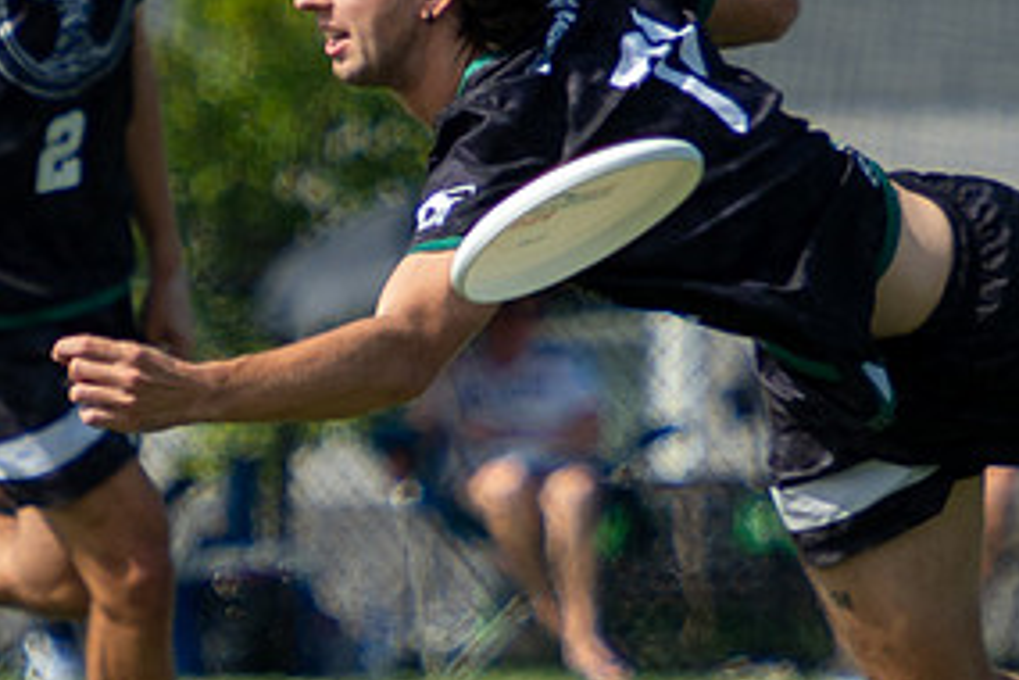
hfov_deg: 1.4
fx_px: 41125
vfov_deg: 0.9
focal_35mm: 1453
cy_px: -202
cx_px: 578
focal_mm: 280
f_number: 5.6
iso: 320
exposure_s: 1/1600
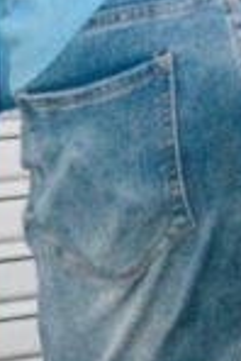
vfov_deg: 3.2
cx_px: -307
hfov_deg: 2.1
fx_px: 6401
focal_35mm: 639
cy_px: 583
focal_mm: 70
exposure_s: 1/160
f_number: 4
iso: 2000
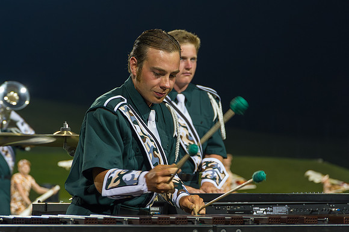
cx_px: 159
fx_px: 1427
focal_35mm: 147
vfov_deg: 9.3
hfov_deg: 13.9
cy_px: 97
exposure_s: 1/160
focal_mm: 120
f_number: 5.6
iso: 4000
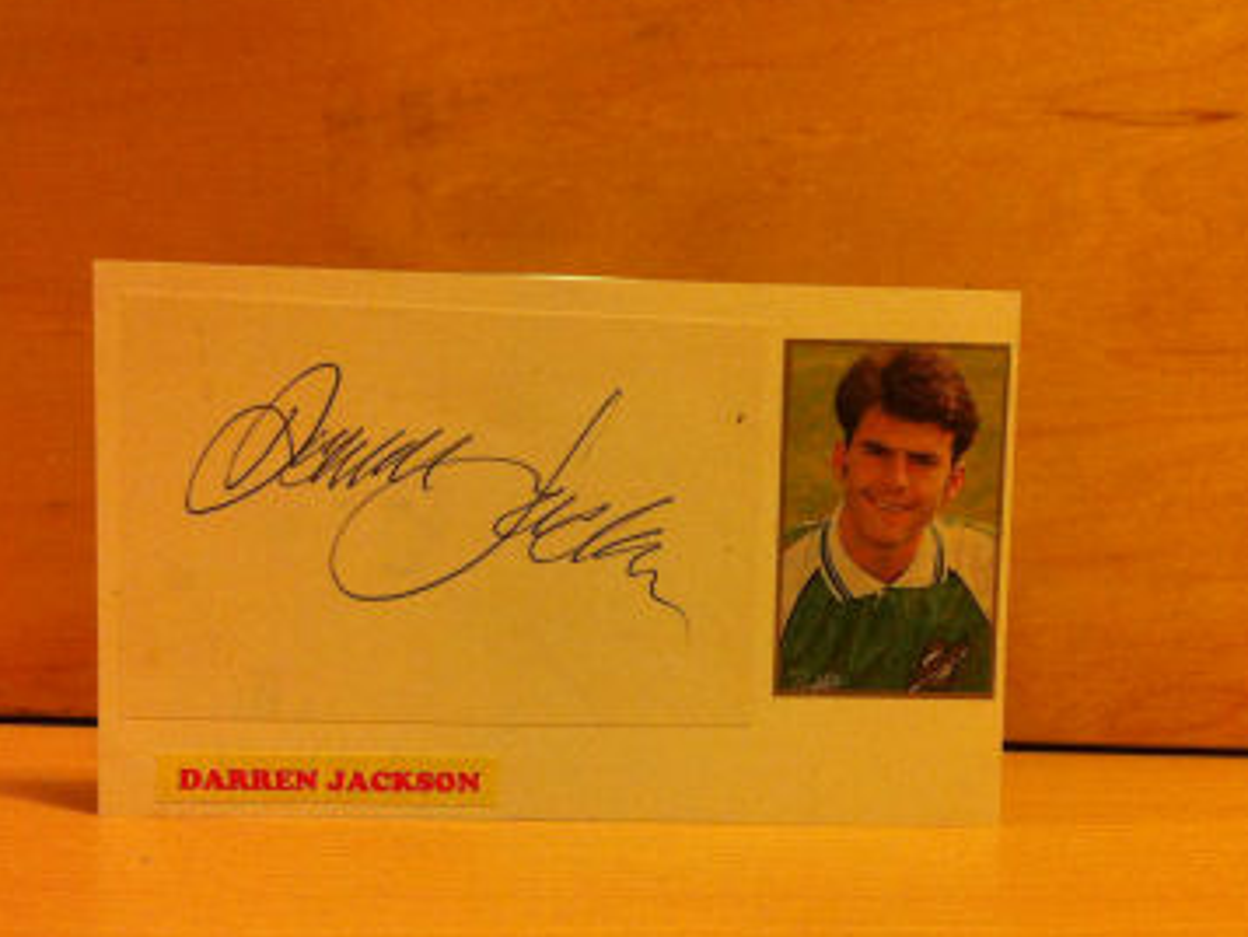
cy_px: 603
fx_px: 1767
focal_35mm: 49
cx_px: 636
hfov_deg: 38.9
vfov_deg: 29.5
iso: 200
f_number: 2.8
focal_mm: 3.85
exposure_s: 1/17
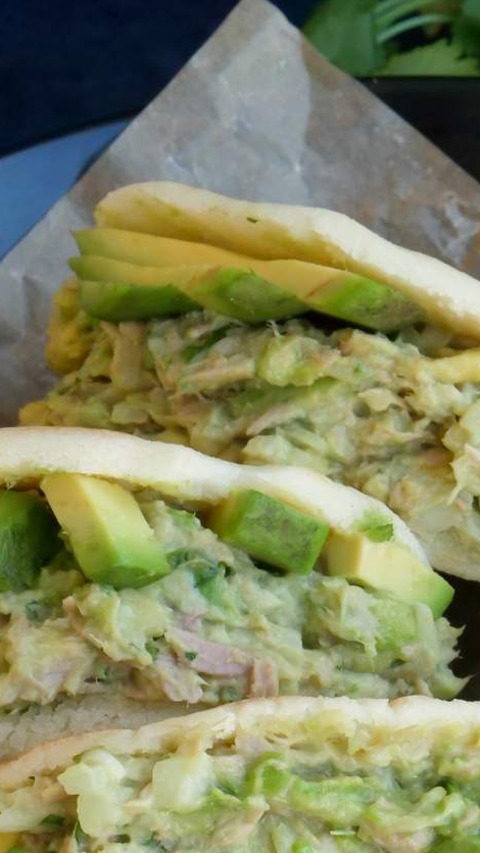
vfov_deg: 11.2
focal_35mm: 192
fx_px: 4342
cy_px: 509
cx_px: 378
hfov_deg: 6.3
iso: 2500
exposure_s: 1/100
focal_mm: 46
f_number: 13
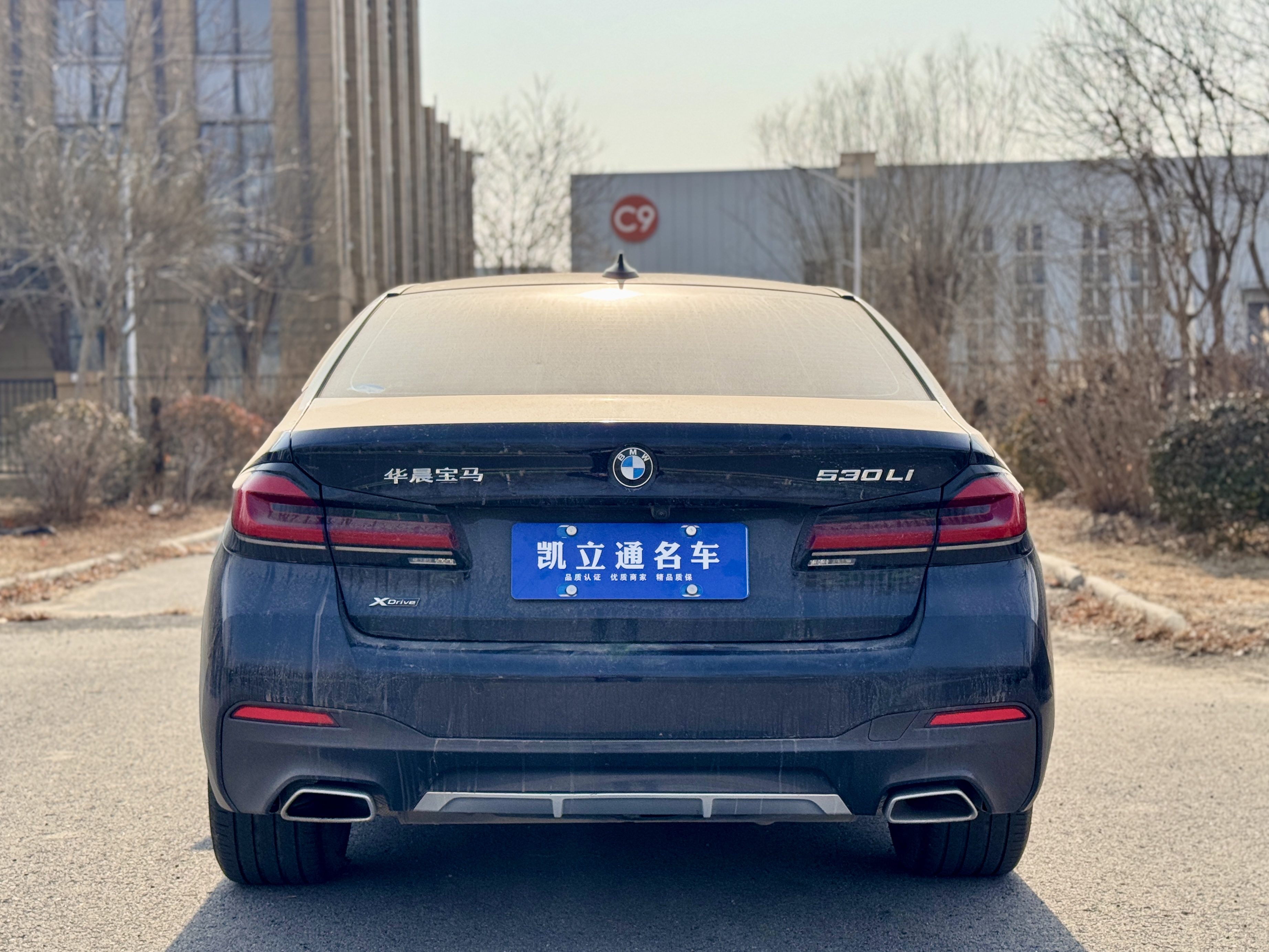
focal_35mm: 48
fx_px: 1760
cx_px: 634
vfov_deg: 30.3
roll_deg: +0.9
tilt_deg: -2.0
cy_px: 476
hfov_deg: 39.7
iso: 64
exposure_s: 1/4608
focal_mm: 6.76
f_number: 1.78
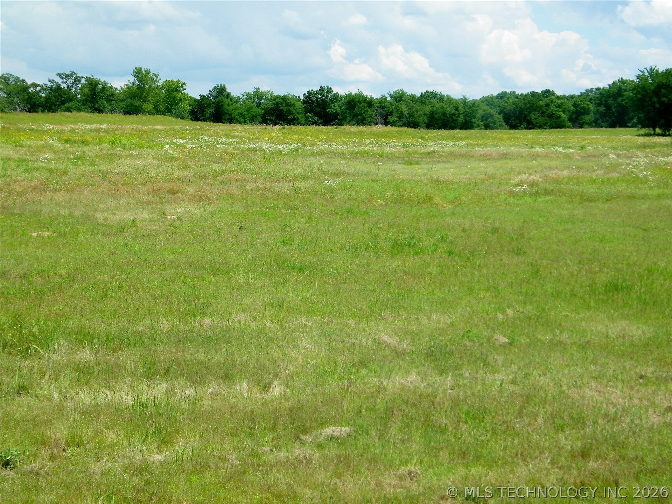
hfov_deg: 33.8
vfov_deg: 25.7
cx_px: 336
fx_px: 1107
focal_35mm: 57
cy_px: 252
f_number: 8.2
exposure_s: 1/200
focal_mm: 10.1
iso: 80
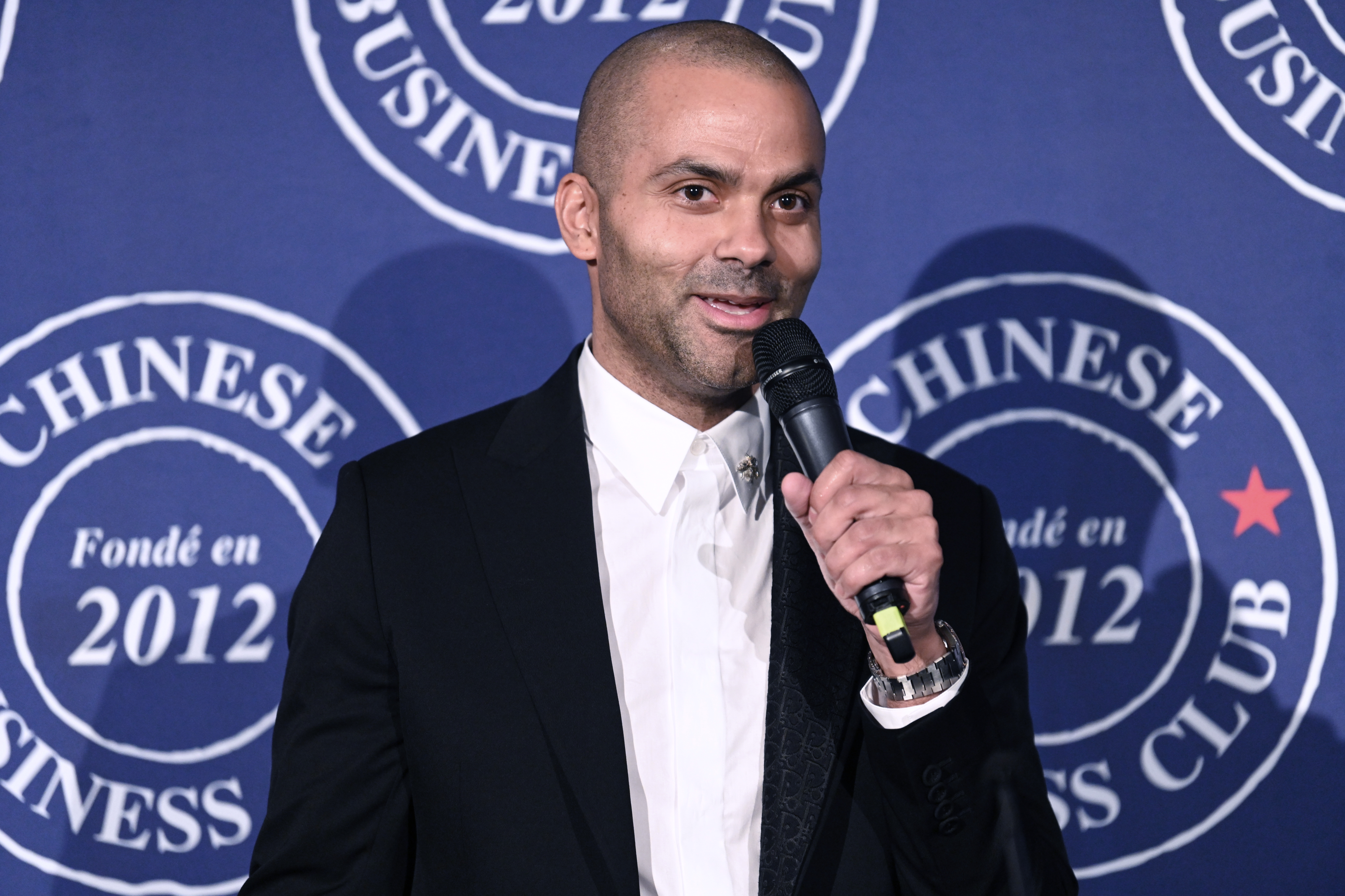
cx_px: 672
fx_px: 7472
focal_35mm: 200
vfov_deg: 6.9
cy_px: 448
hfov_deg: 10.3
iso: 2500
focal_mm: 200
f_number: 2.8
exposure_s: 1/250
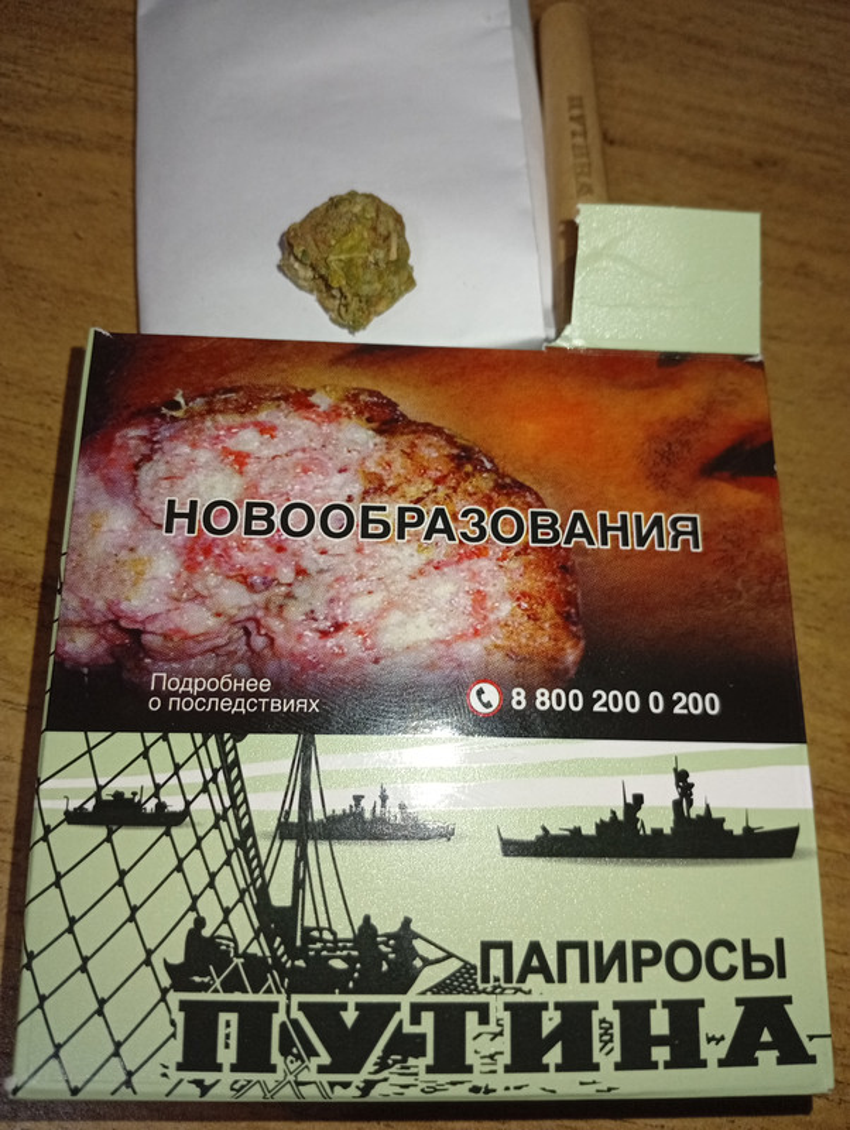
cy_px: 565
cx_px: 425
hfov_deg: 51.4
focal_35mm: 27
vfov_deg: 65.3
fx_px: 882
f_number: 1.8
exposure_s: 1/50
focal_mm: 3.98
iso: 167
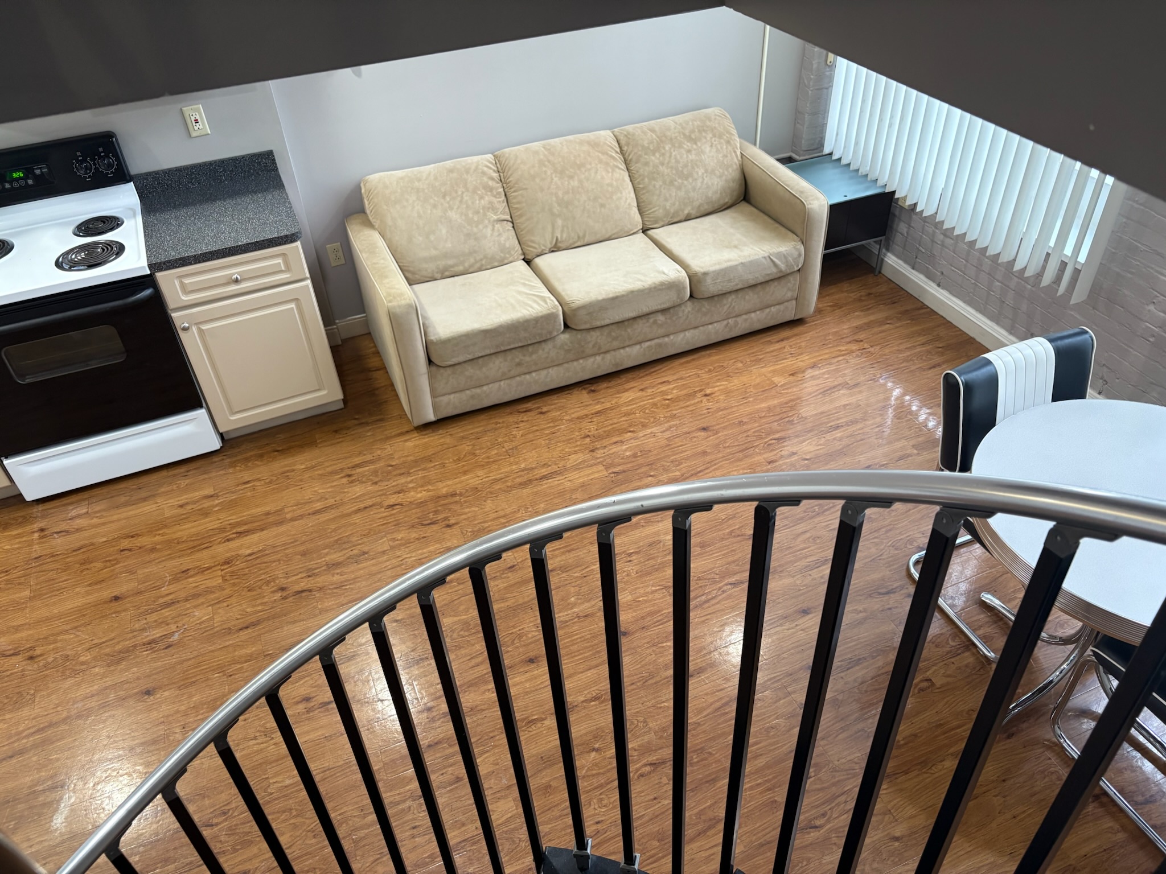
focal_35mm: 26
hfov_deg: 67.3
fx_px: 876
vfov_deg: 53.1
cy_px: 437
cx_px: 583
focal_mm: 5.96
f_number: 1.6
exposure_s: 1/60
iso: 200
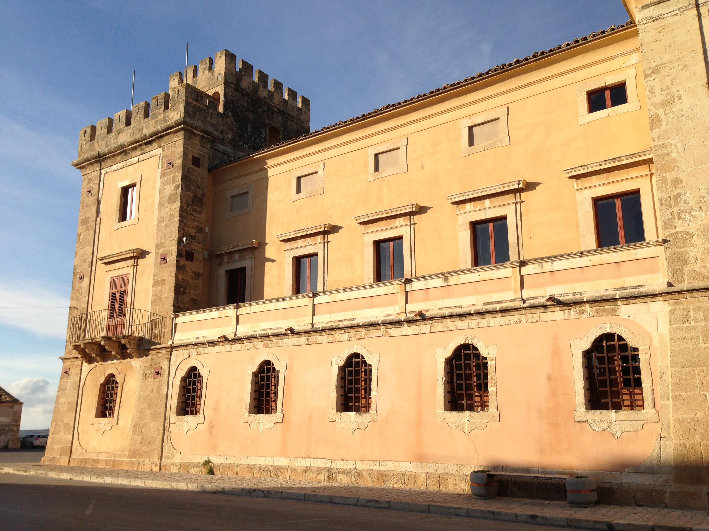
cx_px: 354
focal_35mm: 33
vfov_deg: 42.9
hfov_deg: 55.4
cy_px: 266
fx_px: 676
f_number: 2.4
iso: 50
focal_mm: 4.13
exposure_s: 1/1595
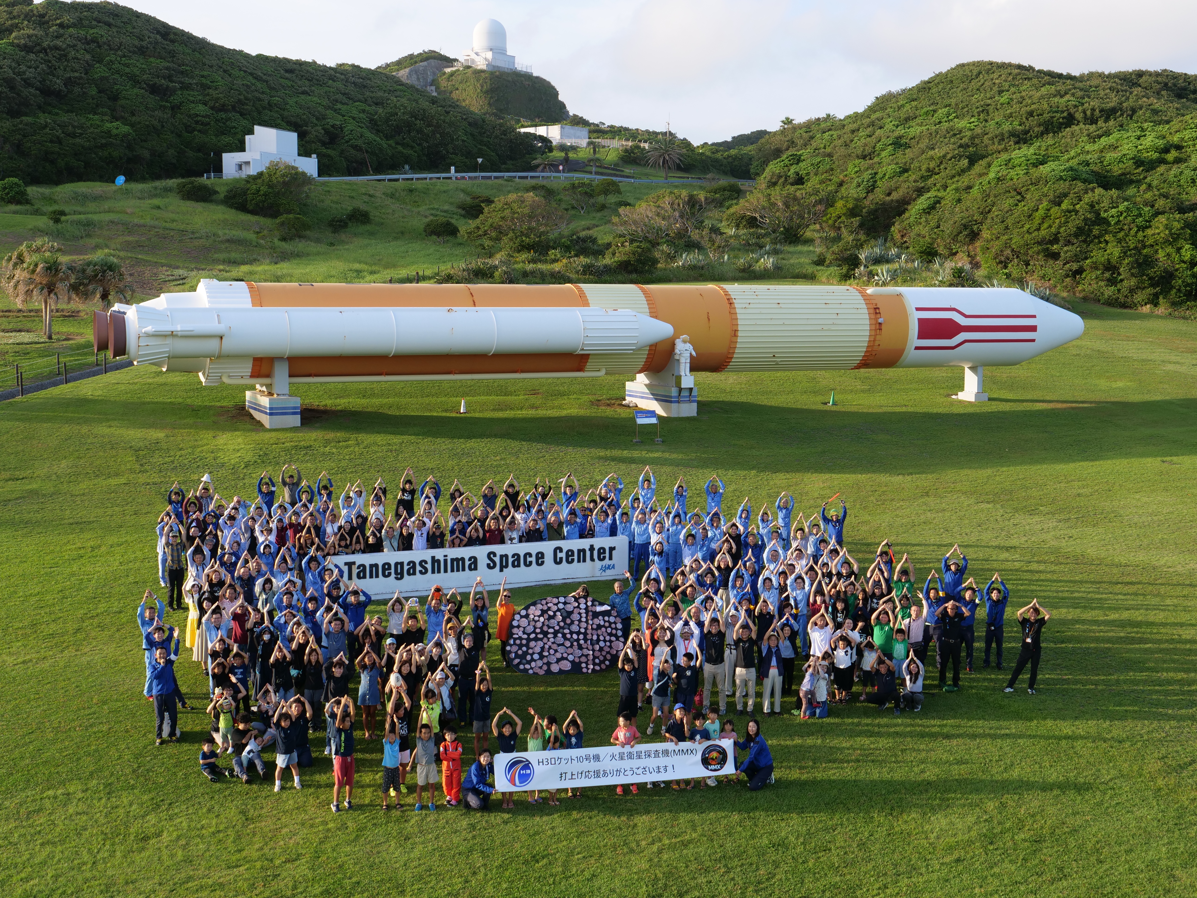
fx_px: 1521
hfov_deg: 42.9
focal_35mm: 44
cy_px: 449
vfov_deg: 32.9
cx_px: 598
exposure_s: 1/250
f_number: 5.6
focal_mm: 22
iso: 200
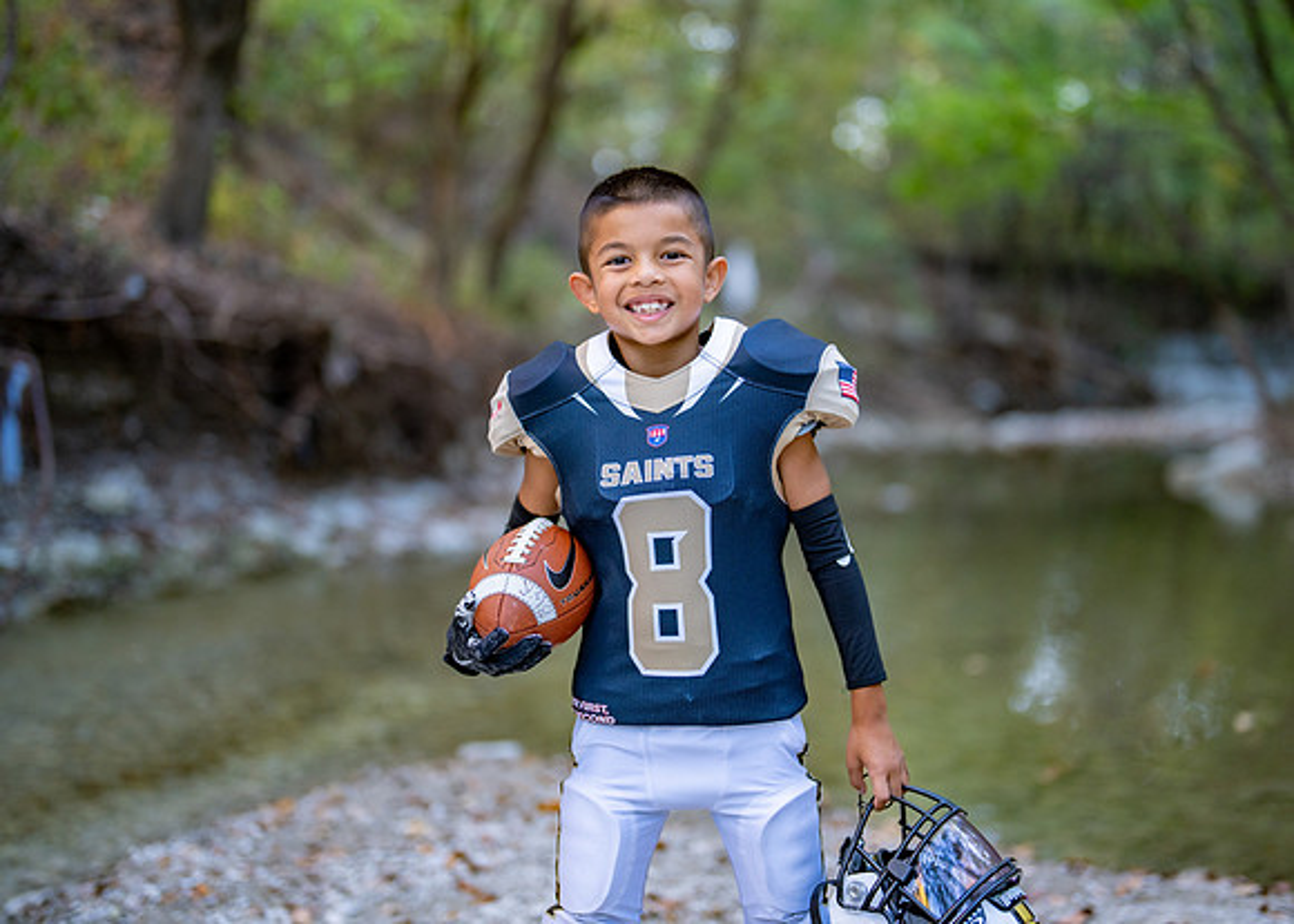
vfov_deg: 26.4
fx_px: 1967
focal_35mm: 54
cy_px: 457
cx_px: 697
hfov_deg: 36.4
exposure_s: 1/500
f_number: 1.2
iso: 500
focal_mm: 50
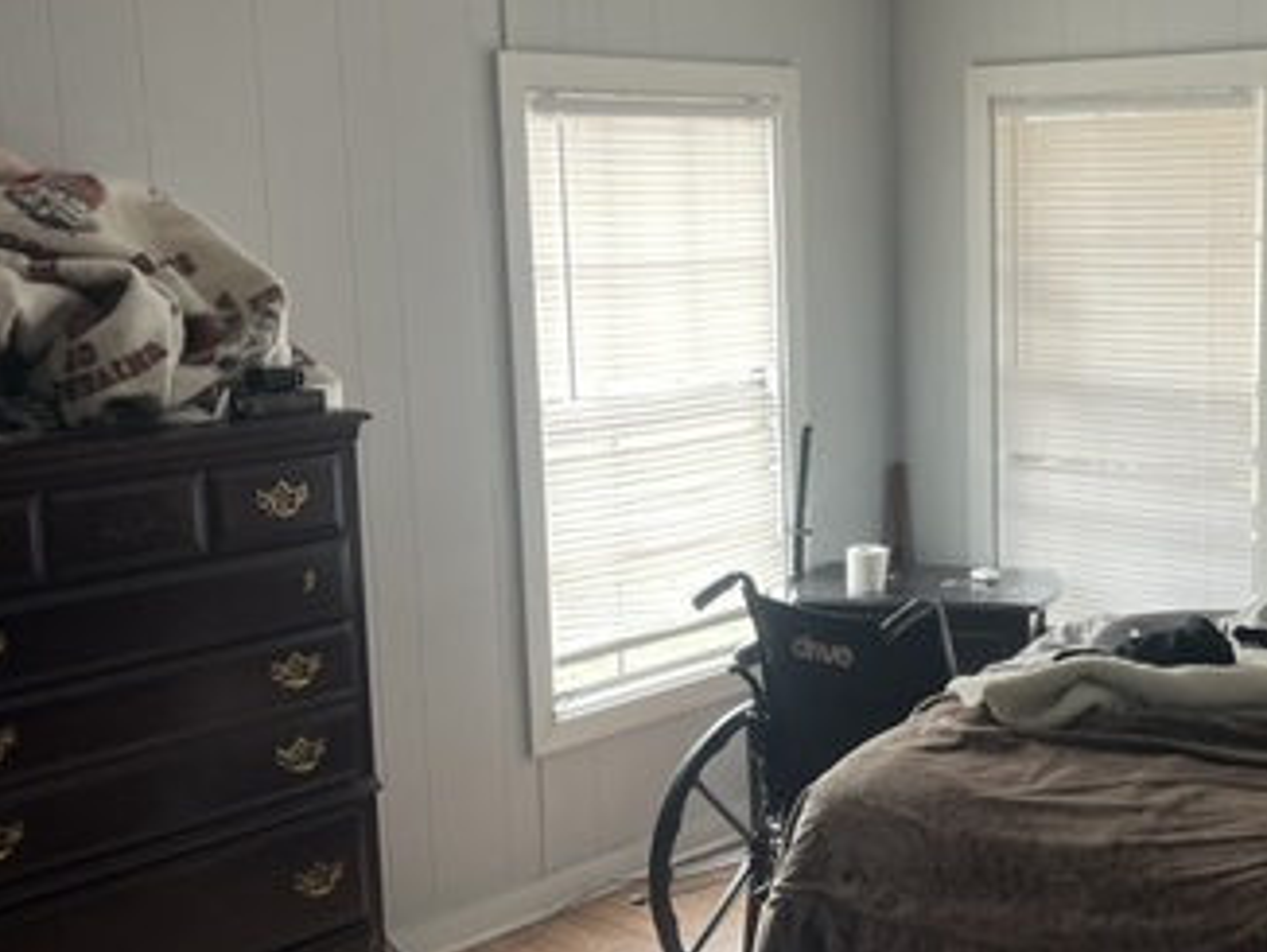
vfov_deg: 28.6
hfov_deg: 36.7
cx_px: 925
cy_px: 490
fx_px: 1868
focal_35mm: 51
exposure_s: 1/121
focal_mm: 5.1
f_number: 1.6
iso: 125
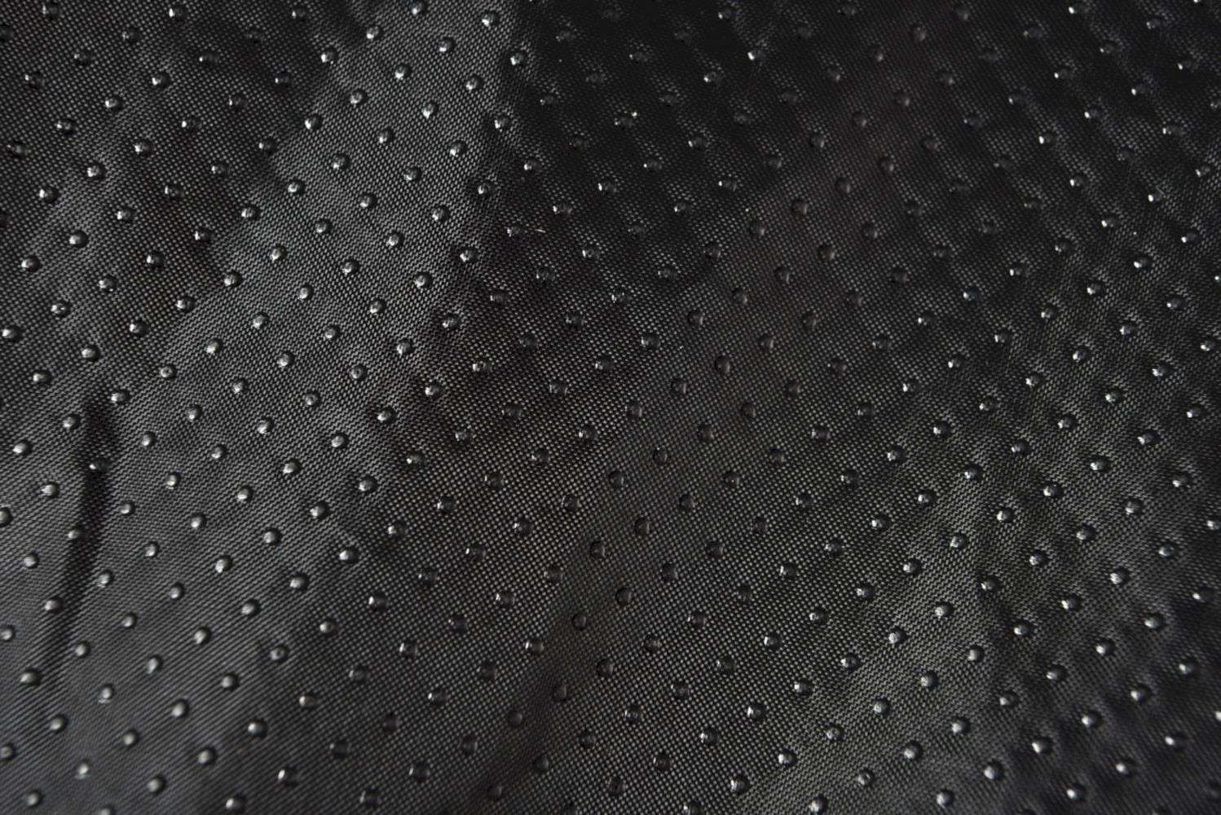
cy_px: 408
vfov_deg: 19.5
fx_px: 2375
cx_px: 610
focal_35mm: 70
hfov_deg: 28.8
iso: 320
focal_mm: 70
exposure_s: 1/125
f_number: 9
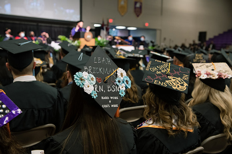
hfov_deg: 44.5
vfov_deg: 30.5
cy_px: 77
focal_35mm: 44
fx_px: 284
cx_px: 116
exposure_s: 1/200
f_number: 4
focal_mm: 44
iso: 1250
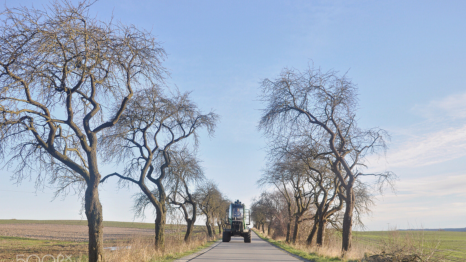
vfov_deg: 29.3
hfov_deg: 49.9
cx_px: 238
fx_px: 501
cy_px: 141
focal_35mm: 41
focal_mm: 25
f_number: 7.1
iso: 200
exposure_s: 1/200
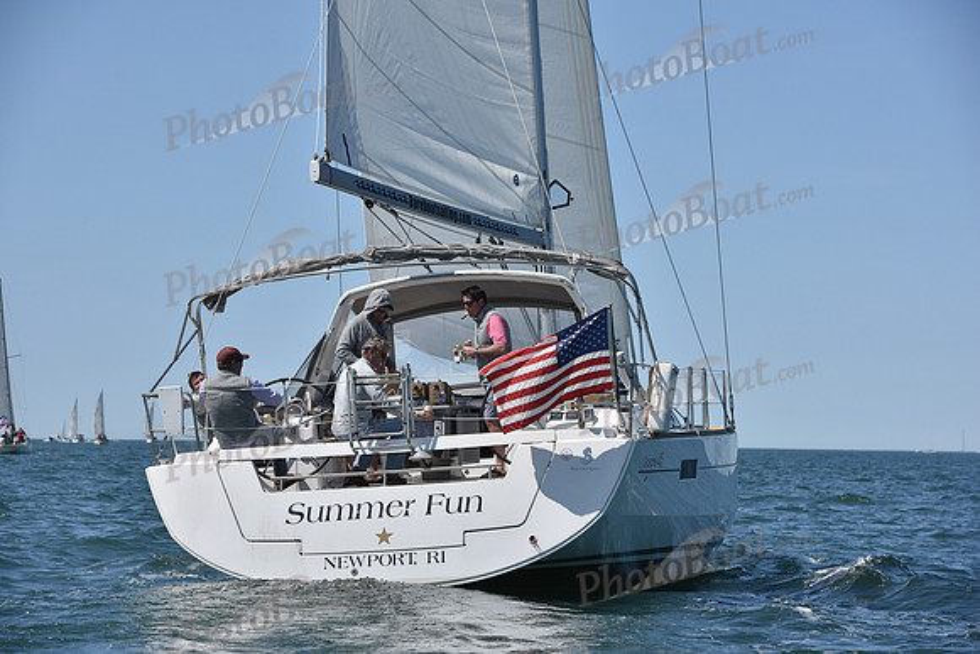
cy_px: 327
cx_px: 490
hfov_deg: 17.6
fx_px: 3158
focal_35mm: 116
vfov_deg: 11.8
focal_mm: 116
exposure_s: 1/800
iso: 320
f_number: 7.1
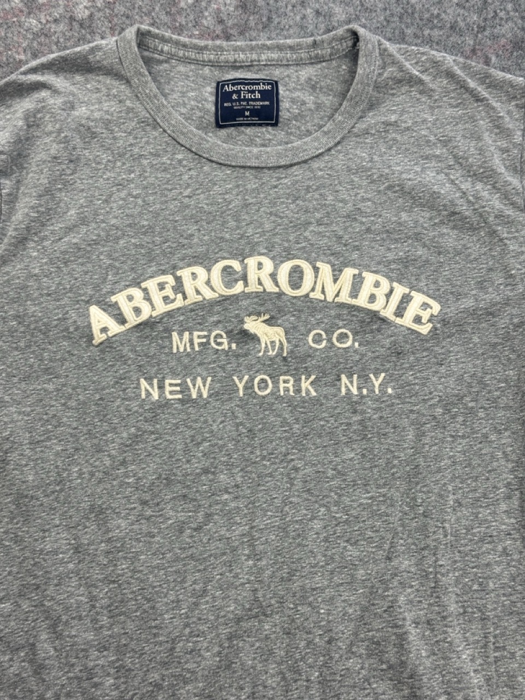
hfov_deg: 30.3
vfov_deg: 39.7
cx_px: 262
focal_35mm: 48
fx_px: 971
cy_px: 350
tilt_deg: -57.0
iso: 50
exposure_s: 1/100
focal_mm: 6.76
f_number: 1.78
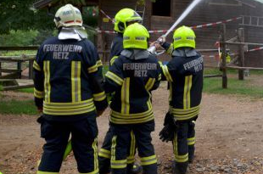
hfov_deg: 28.9
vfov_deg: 20.1
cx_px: 255
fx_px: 481
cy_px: 15
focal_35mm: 66
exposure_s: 1/125
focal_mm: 21
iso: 280
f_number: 5.6
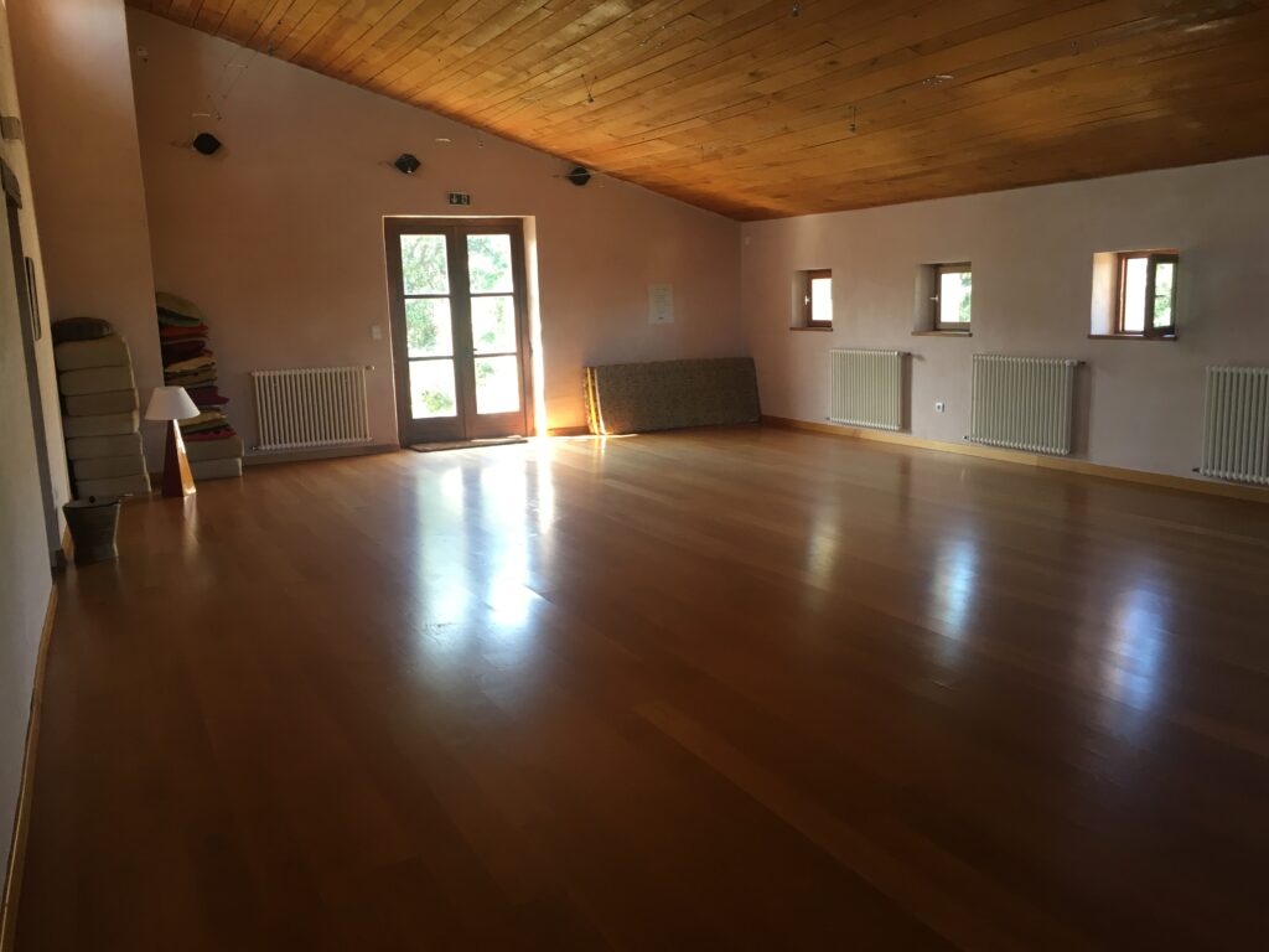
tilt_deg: -8.2
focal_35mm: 29
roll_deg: +1.2
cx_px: 634
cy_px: 476
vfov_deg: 48.2
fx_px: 1063
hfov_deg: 61.7
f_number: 2.2
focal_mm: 4.15
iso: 64
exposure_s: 1/33
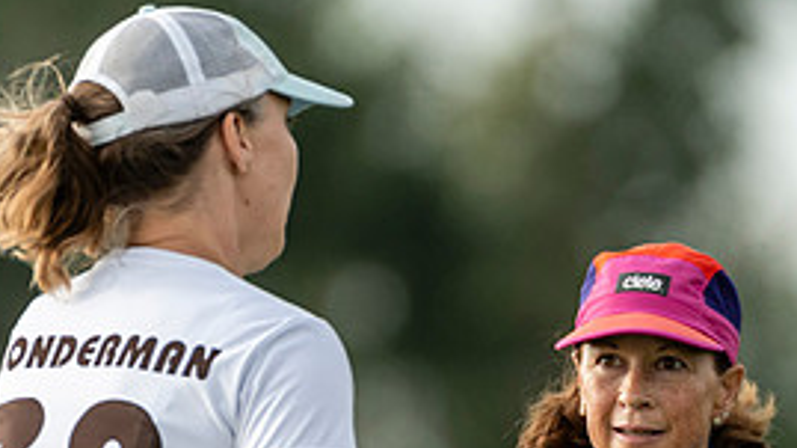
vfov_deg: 0.9
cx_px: 554
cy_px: 559
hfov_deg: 1.6
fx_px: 28621
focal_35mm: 1355
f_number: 4
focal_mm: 400
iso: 450
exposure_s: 1/1600
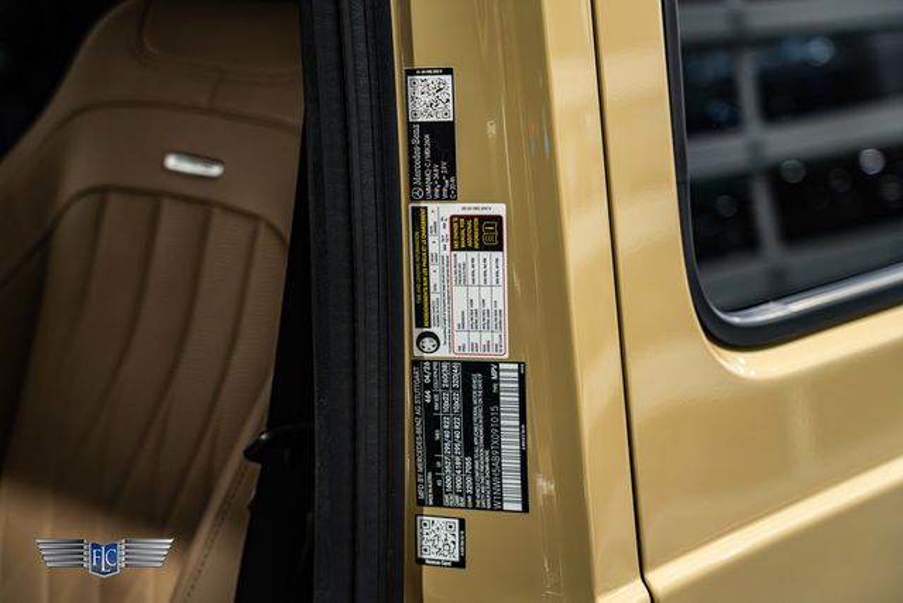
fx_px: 1706
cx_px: 452
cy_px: 302
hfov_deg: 29.6
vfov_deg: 20.0
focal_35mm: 68
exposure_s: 1/100
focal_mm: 68
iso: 1600
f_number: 4
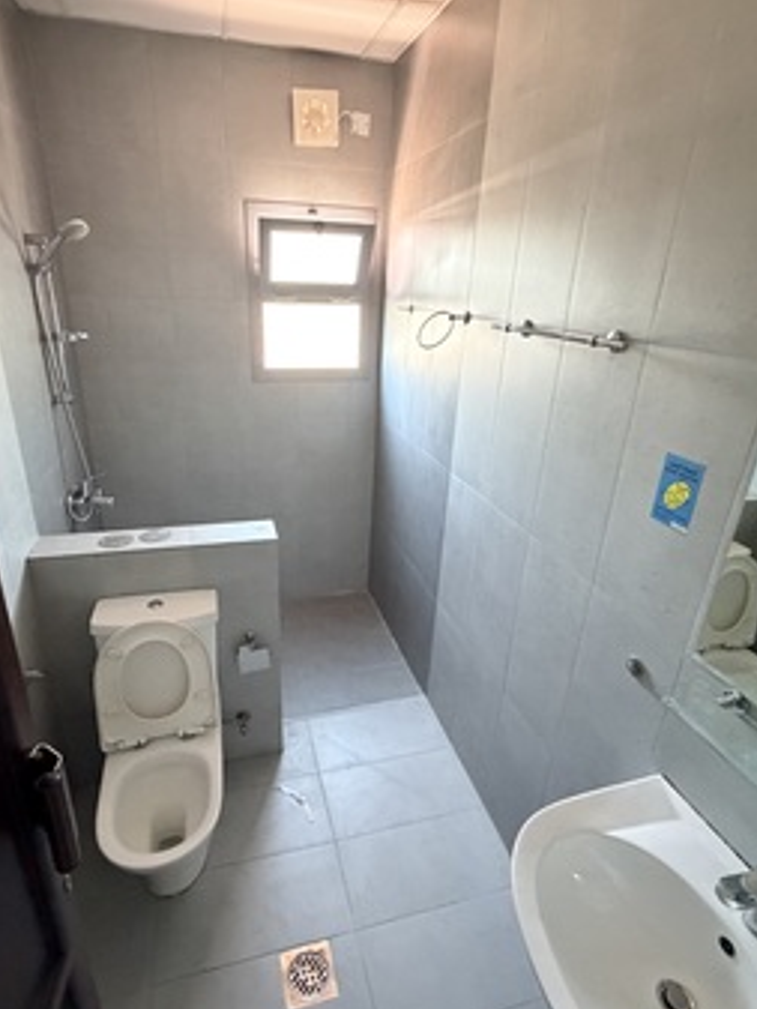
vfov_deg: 84.6
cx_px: 364
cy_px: 507
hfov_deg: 68.7
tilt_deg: -22.2
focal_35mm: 19
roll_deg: -1.4
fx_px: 554
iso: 1000
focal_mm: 2.22
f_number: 2.2
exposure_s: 1/60
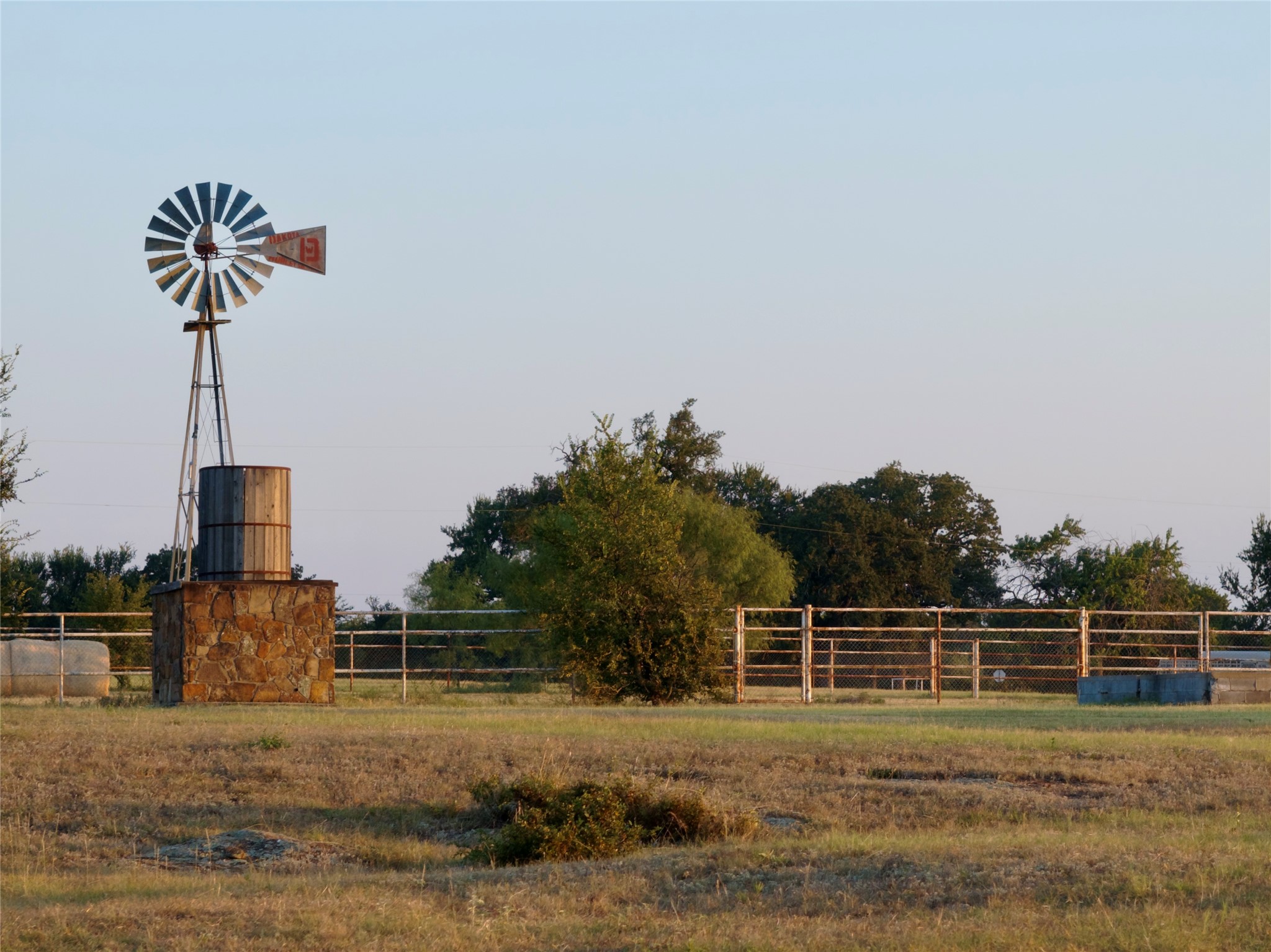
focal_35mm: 166
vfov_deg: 8.9
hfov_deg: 11.9
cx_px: 636
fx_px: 6092
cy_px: 476
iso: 220
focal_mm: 30.71
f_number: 3.4
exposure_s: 1/15
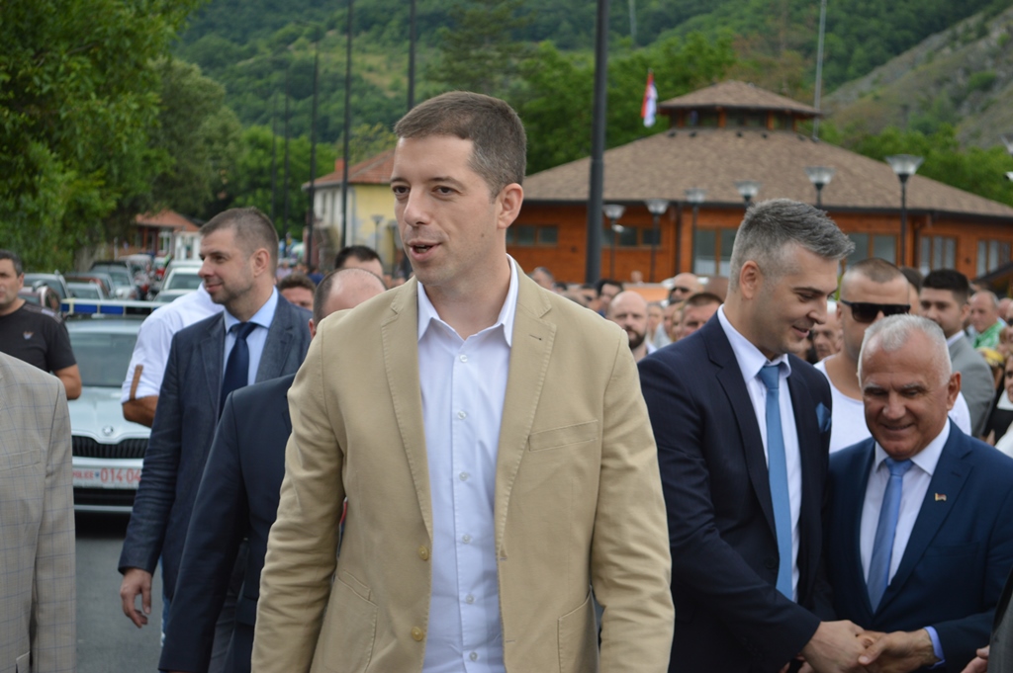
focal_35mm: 82
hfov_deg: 24.6
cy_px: 336
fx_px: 2320
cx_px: 506
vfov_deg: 16.5
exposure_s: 1/320
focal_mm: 55
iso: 200
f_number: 5.6
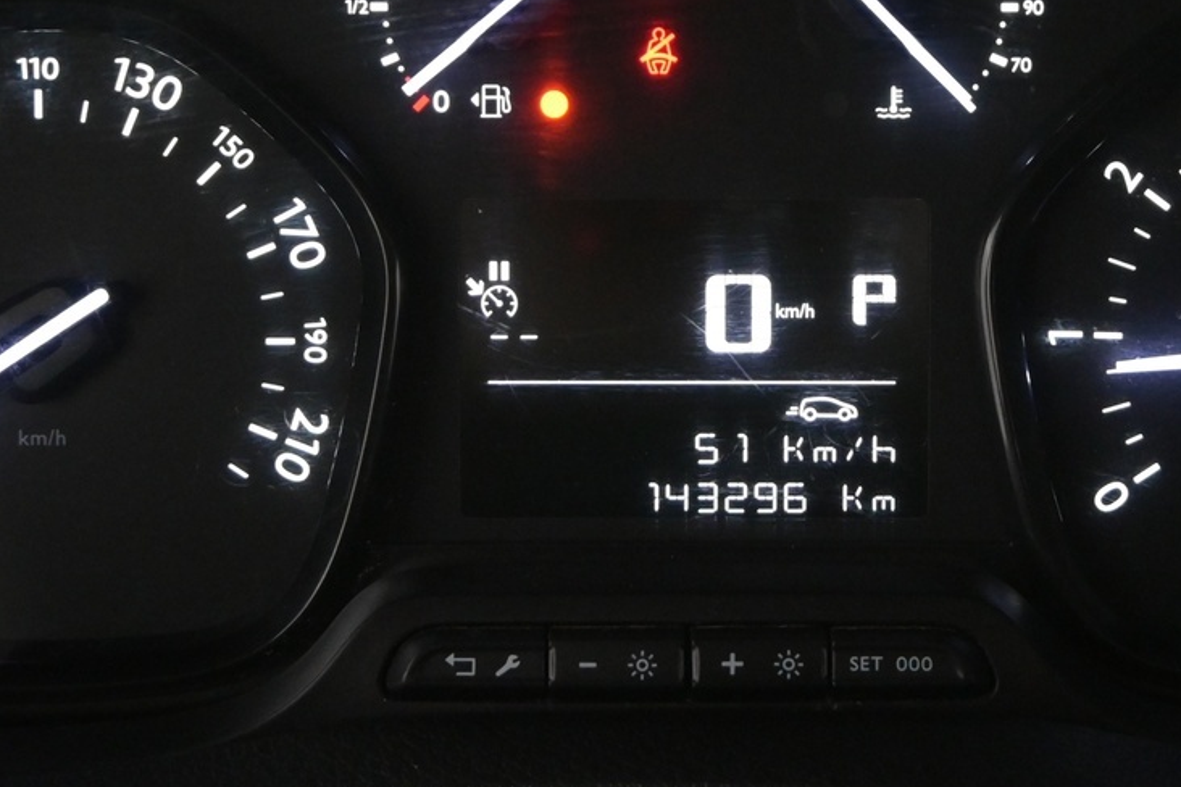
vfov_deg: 18.2
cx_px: 726
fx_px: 2449
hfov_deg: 27.0
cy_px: 263
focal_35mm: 75
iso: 2500
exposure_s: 1/60
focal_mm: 22.5
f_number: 4
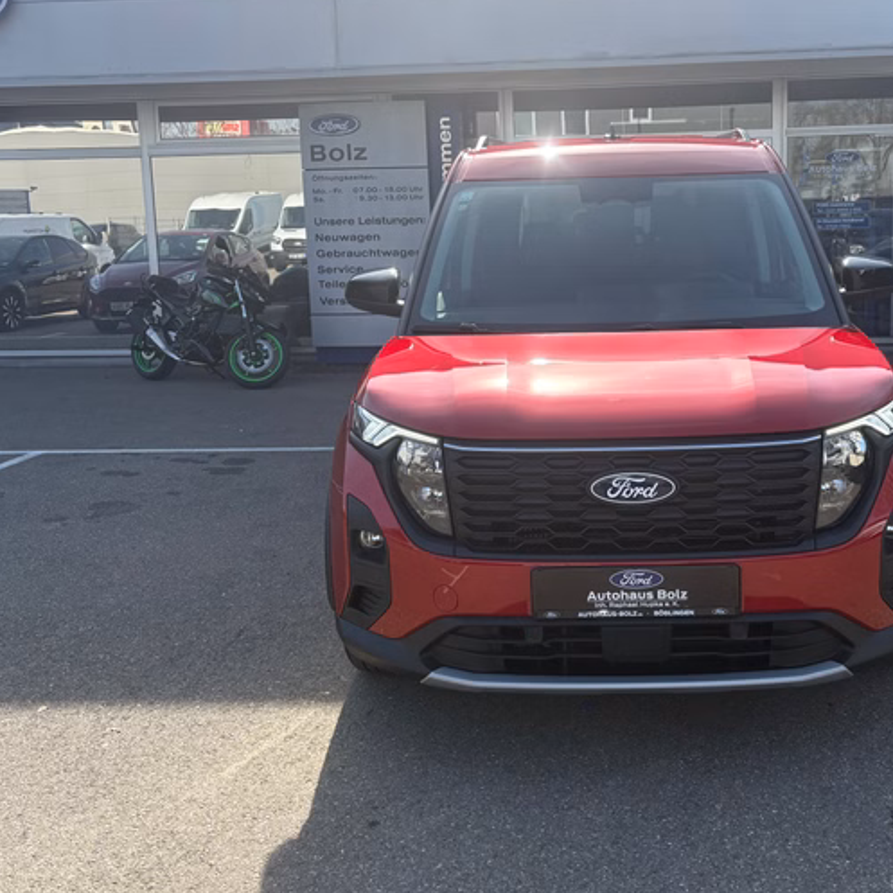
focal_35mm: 37
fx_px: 1080
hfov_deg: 44.5
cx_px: 573
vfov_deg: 44.8
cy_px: 372
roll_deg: +1.3
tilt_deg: -7.7
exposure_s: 1/2364
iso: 64
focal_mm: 5.96
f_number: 1.6
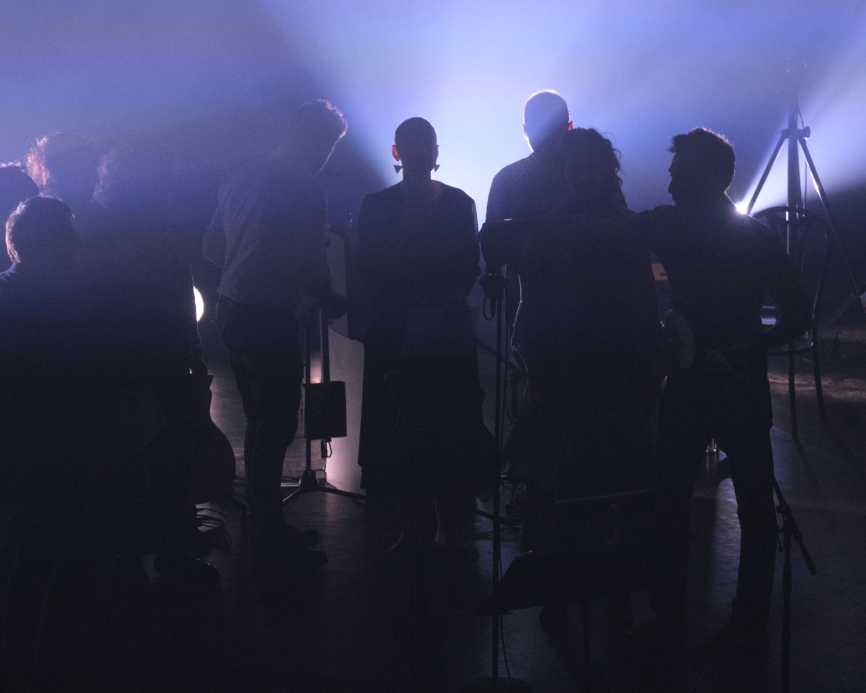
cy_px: 374
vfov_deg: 8.2
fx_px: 4818
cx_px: 441
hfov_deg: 10.3
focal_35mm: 188
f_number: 4
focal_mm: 99.8
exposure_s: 1/200
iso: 3200
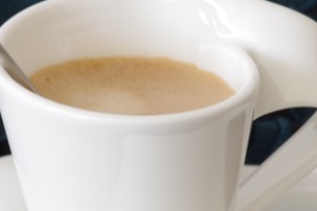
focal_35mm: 353
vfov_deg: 3.9
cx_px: 265
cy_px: 160
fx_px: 3108
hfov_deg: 5.8
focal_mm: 100
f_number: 13
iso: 125
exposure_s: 5
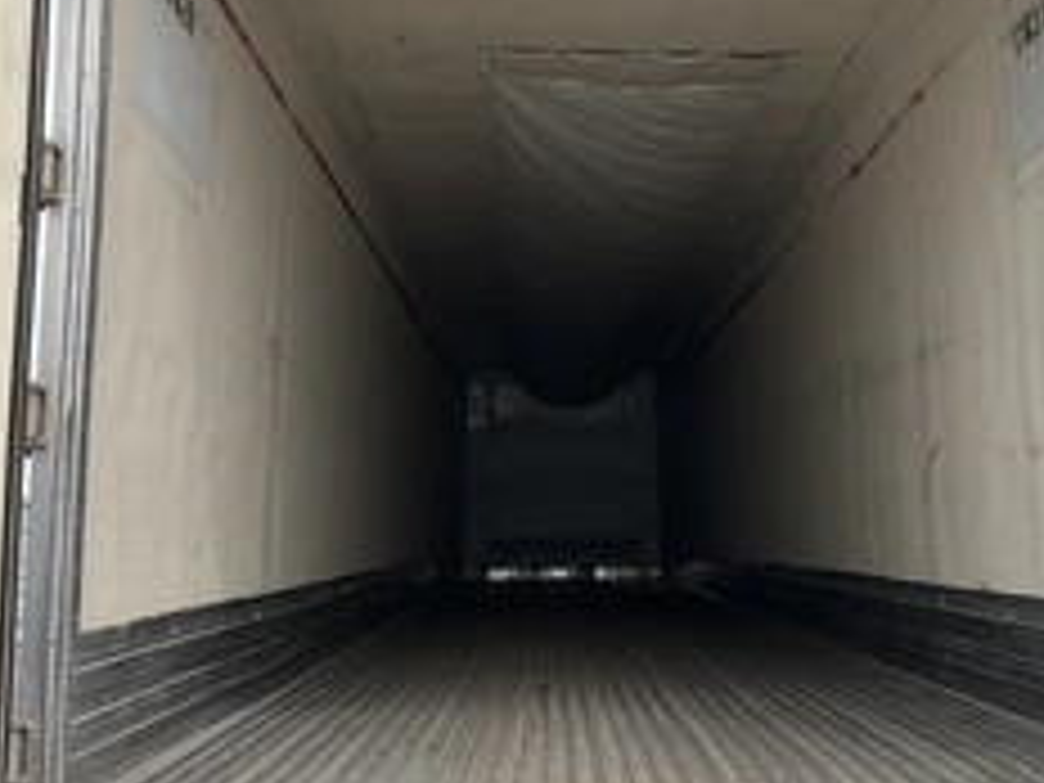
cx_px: 657
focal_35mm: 50
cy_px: 279
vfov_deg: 29.0
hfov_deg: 37.9
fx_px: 1508
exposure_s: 1/944
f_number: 1.8
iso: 25
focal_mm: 3
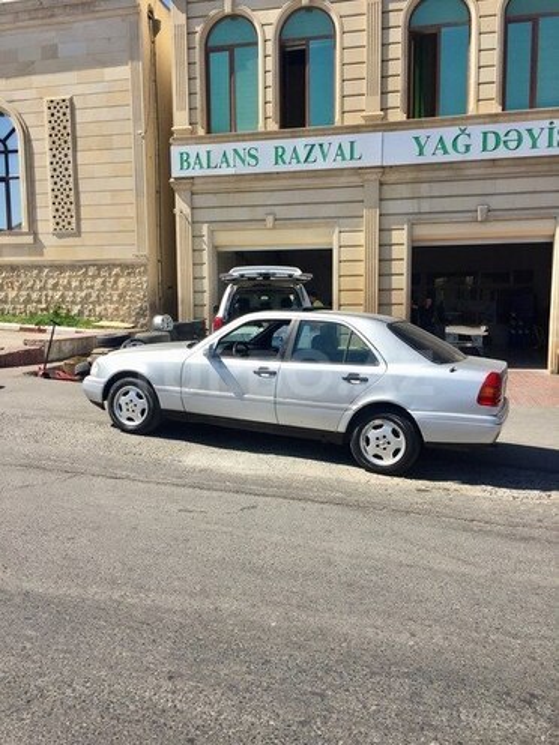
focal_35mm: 29
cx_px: 280
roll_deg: +0.0
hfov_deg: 48.2
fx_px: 624
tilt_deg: -4.4
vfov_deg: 61.7
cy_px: 372
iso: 32
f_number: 2.2
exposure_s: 1/1721
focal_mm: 4.15
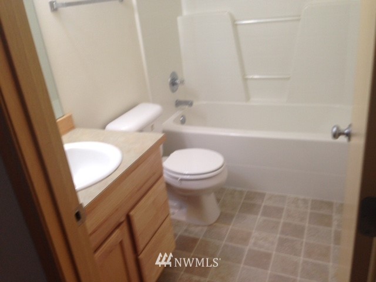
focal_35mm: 33
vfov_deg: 42.9
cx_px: 188
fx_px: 358
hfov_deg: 55.4
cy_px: 141
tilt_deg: -24.2
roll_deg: +6.1
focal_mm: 4.12
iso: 80
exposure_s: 1/20
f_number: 2.4
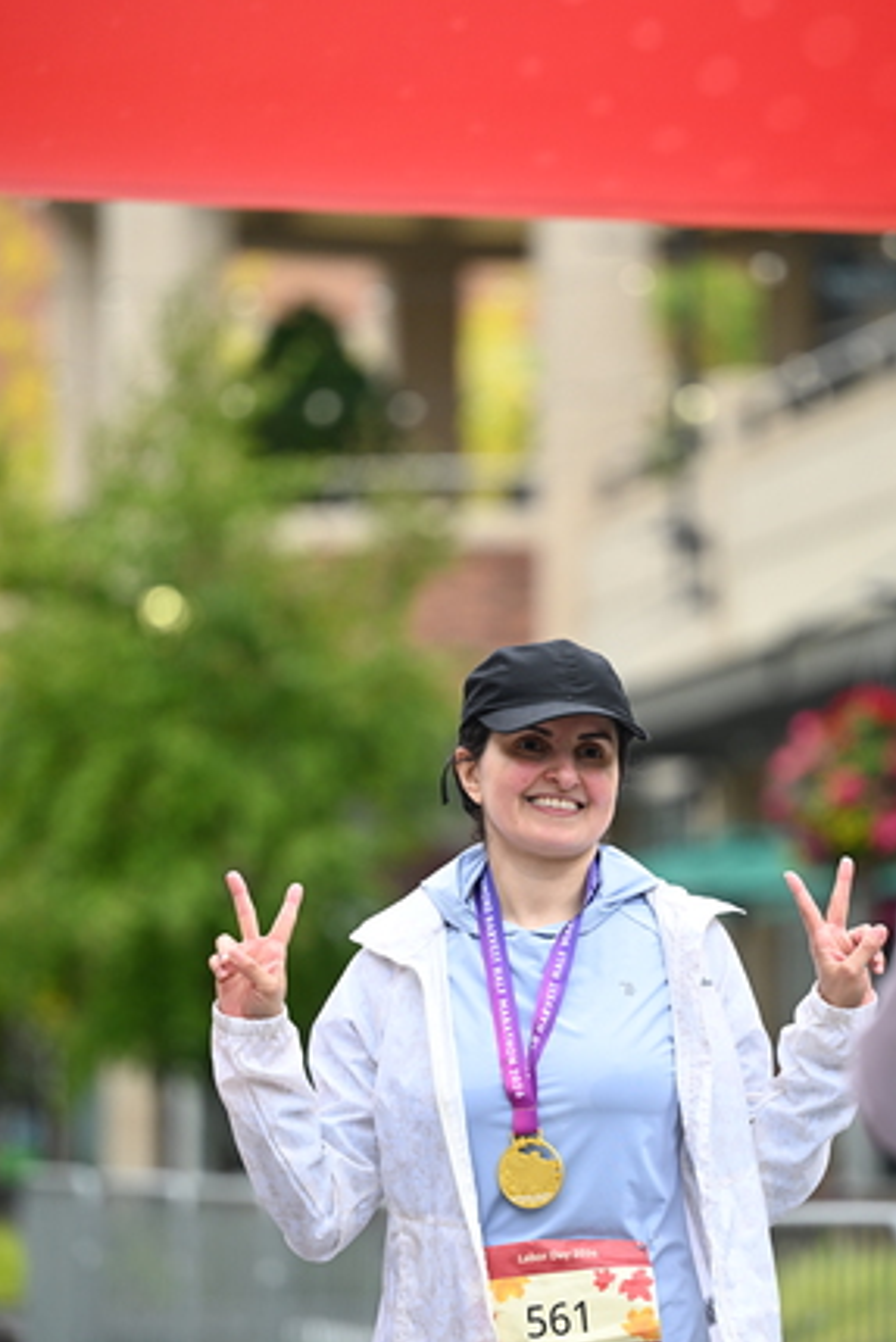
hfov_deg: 7.7
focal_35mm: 179
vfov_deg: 11.5
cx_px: 554
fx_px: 6677
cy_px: 743
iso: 640
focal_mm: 140
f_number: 2.8
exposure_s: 1/2000
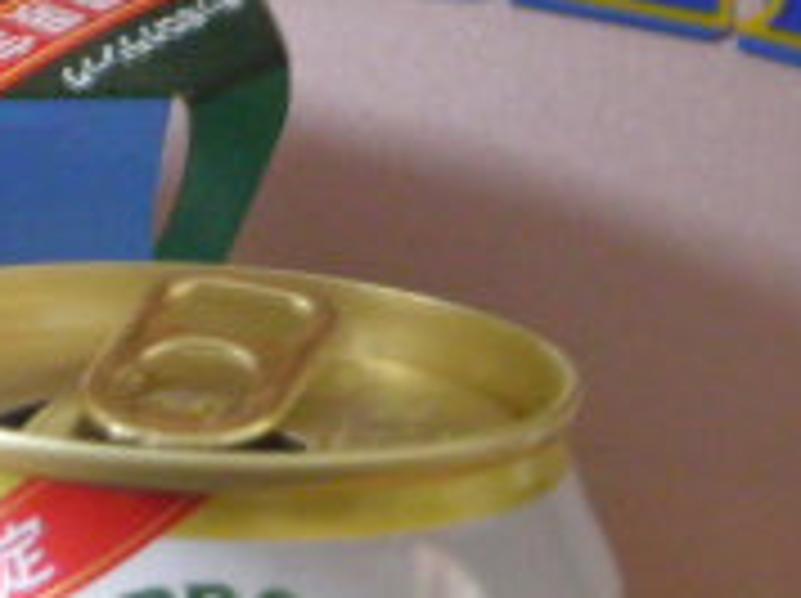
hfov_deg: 11.4
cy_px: 823
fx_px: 3905
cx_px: -234
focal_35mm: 169
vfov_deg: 8.6
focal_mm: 8.3
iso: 320
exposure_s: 1/2
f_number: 3.4
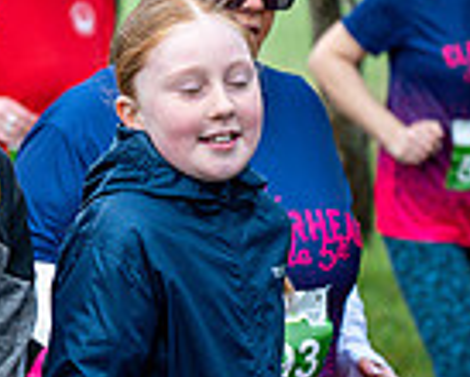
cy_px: 221
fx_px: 3873
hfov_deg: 6.8
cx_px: -261
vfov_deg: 5.6
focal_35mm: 278
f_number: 2.8
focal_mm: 70
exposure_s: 1/1250
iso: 720
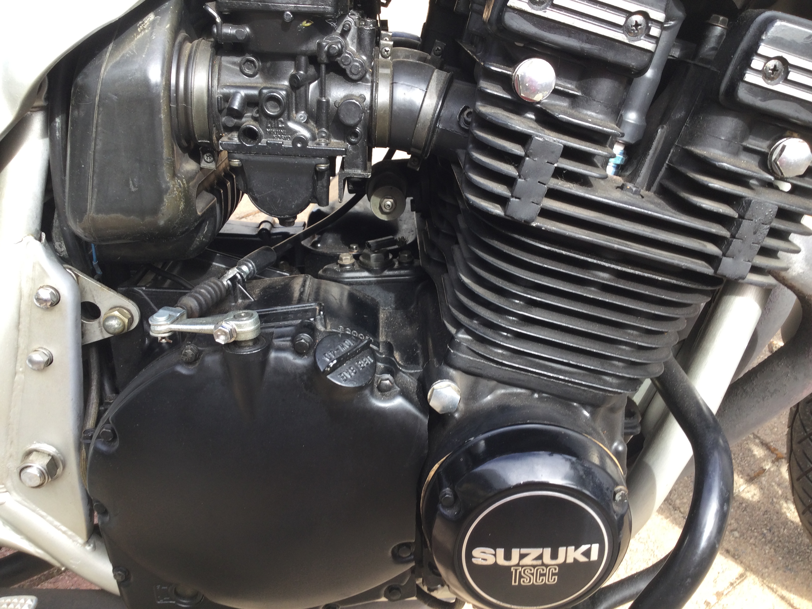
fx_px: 727
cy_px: 304
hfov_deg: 58.4
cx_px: 406
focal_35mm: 31
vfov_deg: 45.4
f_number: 2.4
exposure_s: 1/102
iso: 25
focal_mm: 3.3
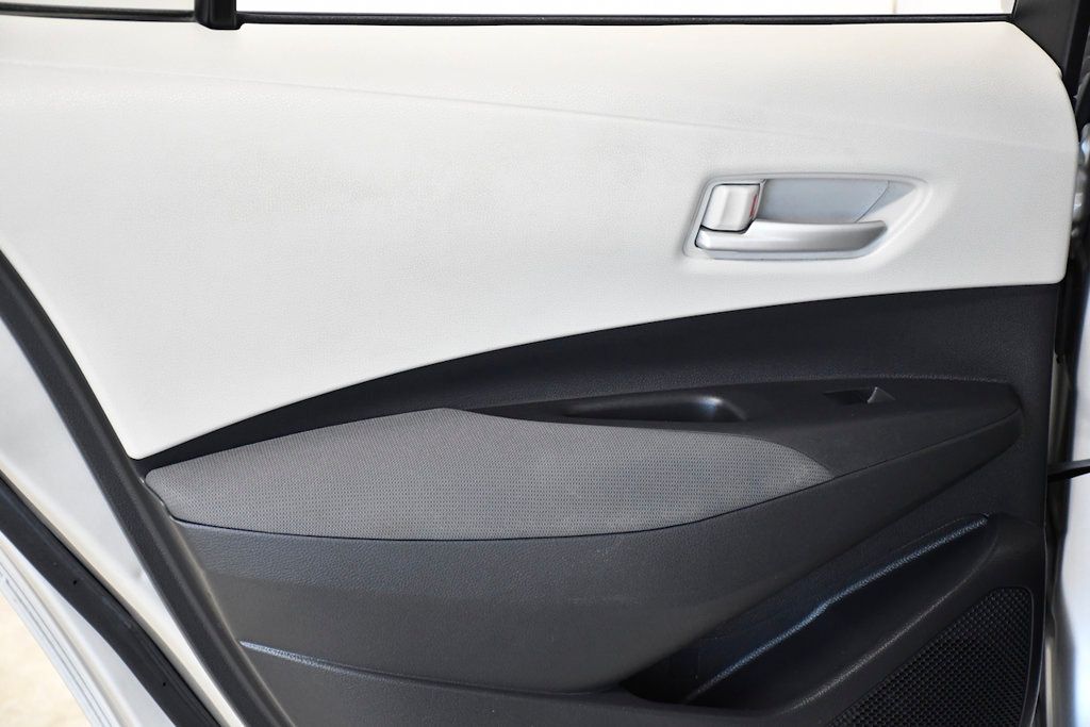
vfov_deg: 16.3
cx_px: 545
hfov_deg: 24.2
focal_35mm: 84
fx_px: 2544
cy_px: 364
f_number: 4.8
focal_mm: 56
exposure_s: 1/160
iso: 2500
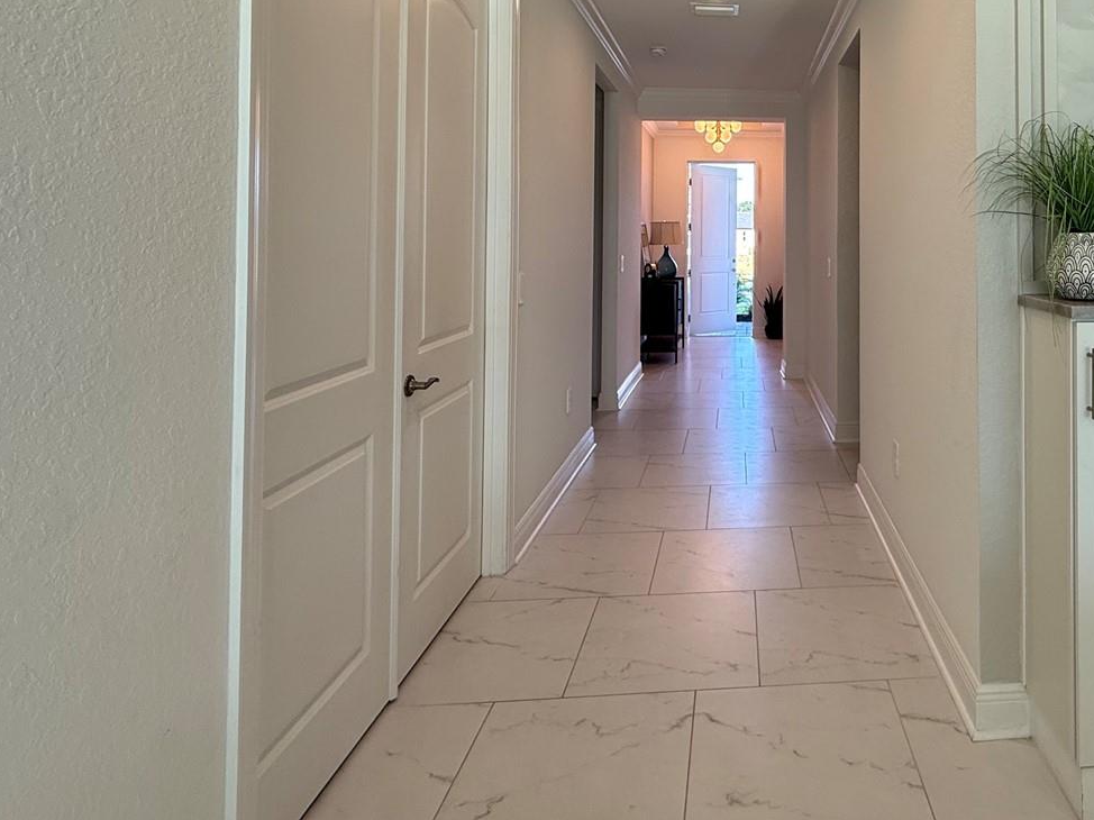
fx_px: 727
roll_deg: -0.2
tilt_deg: +1.0
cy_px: 219
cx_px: 802
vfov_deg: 56.4
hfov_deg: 69.7
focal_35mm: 23
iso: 100
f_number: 2.2
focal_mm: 2.22
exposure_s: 1/120
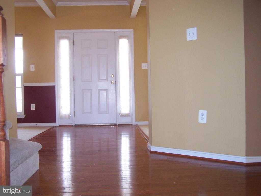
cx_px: 130
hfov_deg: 49.0
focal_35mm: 38
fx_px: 287
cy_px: 98
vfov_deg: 37.7
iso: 140
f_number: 2.8
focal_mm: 6.3
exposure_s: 1/60
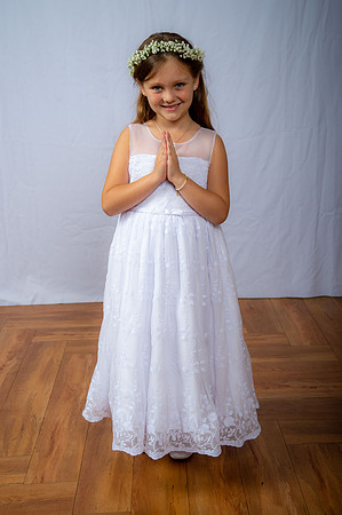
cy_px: 258
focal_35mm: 55
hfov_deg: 24.6
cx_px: 171
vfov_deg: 36.3
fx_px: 786
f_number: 6.3
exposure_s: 1/200
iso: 250
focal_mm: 55
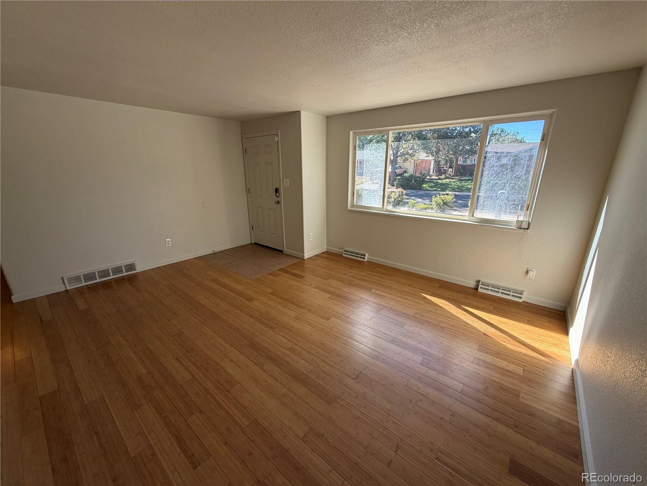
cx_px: 324
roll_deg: +0.7
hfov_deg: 102.1
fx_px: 262
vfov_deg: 85.7
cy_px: 243
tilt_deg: -17.3
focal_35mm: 14
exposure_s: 1/121
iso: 80
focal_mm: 2.22
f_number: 2.2
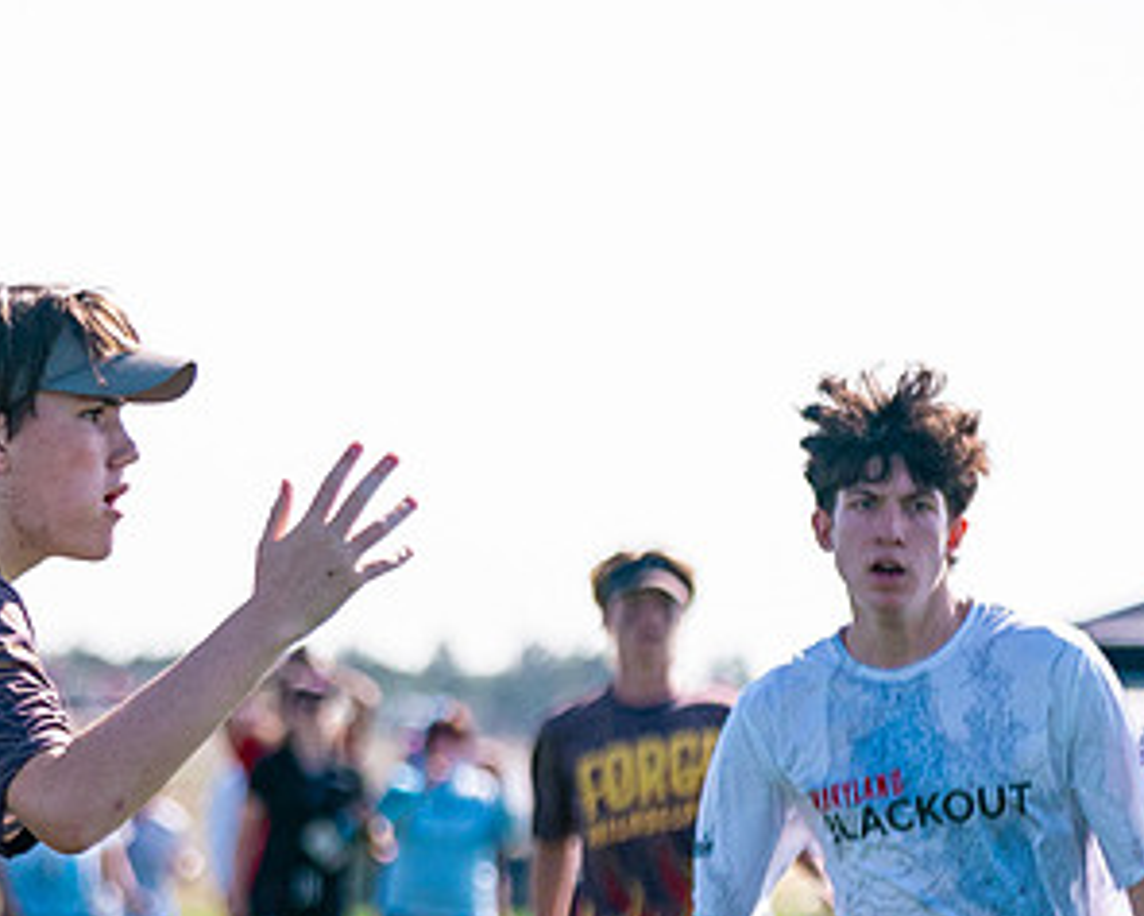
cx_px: -201
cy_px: 1017
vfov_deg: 4.8
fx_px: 10872
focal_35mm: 321
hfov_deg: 6.0
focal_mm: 104
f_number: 2.8
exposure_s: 1/12800
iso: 1000
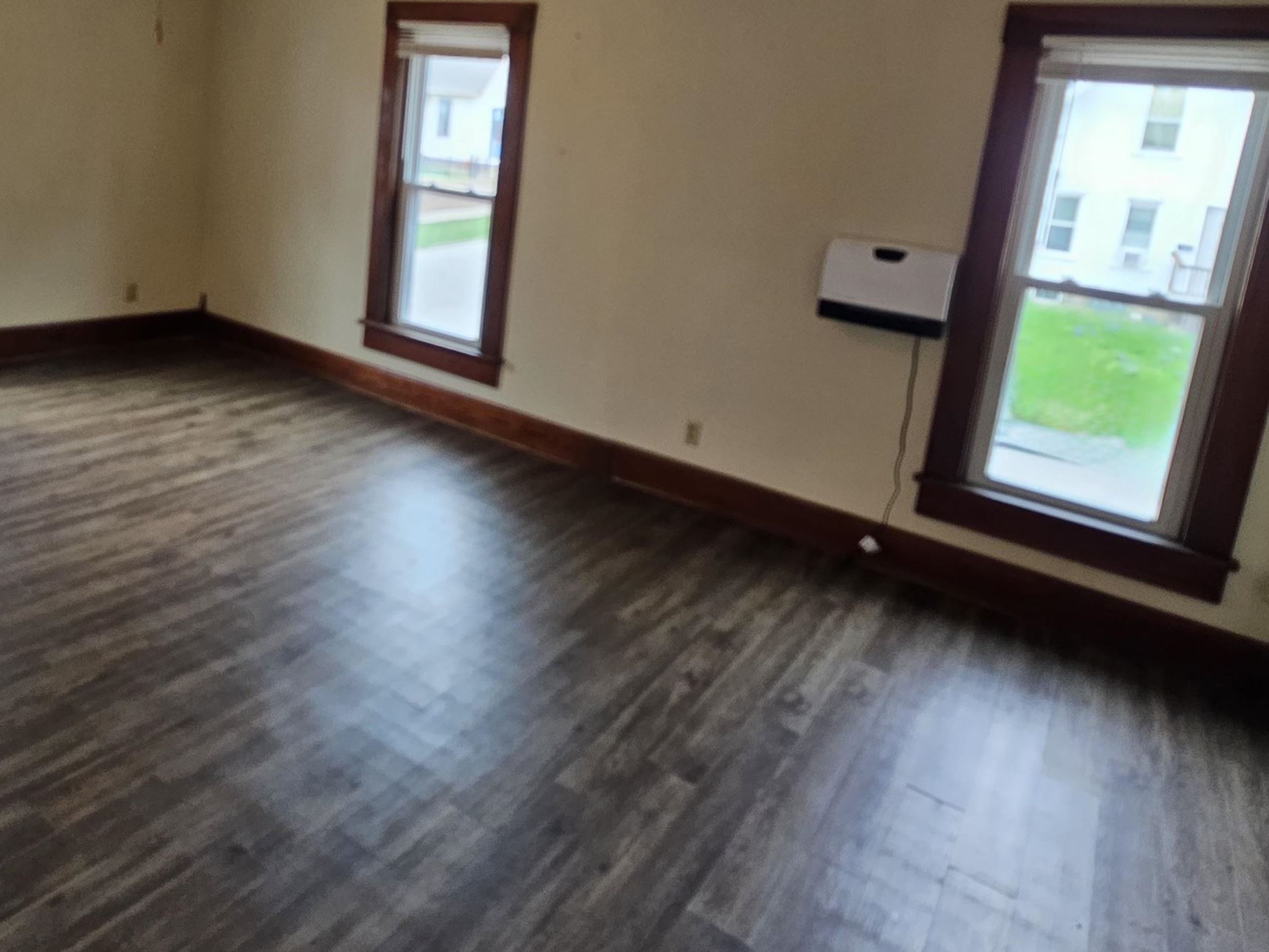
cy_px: 306
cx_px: 589
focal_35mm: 22
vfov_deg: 59.5
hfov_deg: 76.3
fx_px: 806
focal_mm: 2.2
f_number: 2.2
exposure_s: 1/60
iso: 80
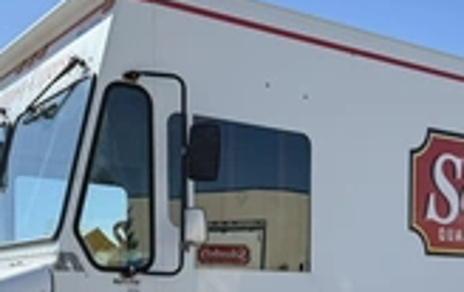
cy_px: 337
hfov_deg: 32.6
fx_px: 785
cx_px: 311
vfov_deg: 19.9
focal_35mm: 62
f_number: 1.78
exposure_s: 1/4405
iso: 80
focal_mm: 6.76
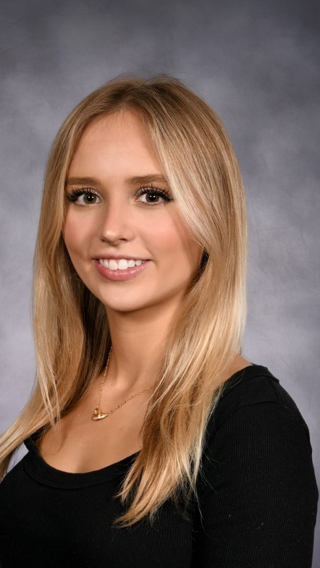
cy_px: 282
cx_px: 134
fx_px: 1688
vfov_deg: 19.1
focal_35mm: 112
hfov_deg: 10.8
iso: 200
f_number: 13
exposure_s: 1/200
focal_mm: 70
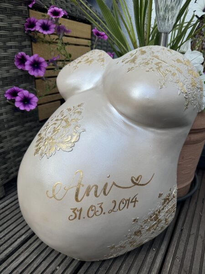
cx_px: 102
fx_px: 190
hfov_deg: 56.8
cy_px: 137
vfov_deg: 71.6
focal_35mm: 24
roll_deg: -1.2
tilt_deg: -21.5
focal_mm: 6.76
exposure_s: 1/723
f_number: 1.78
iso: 80
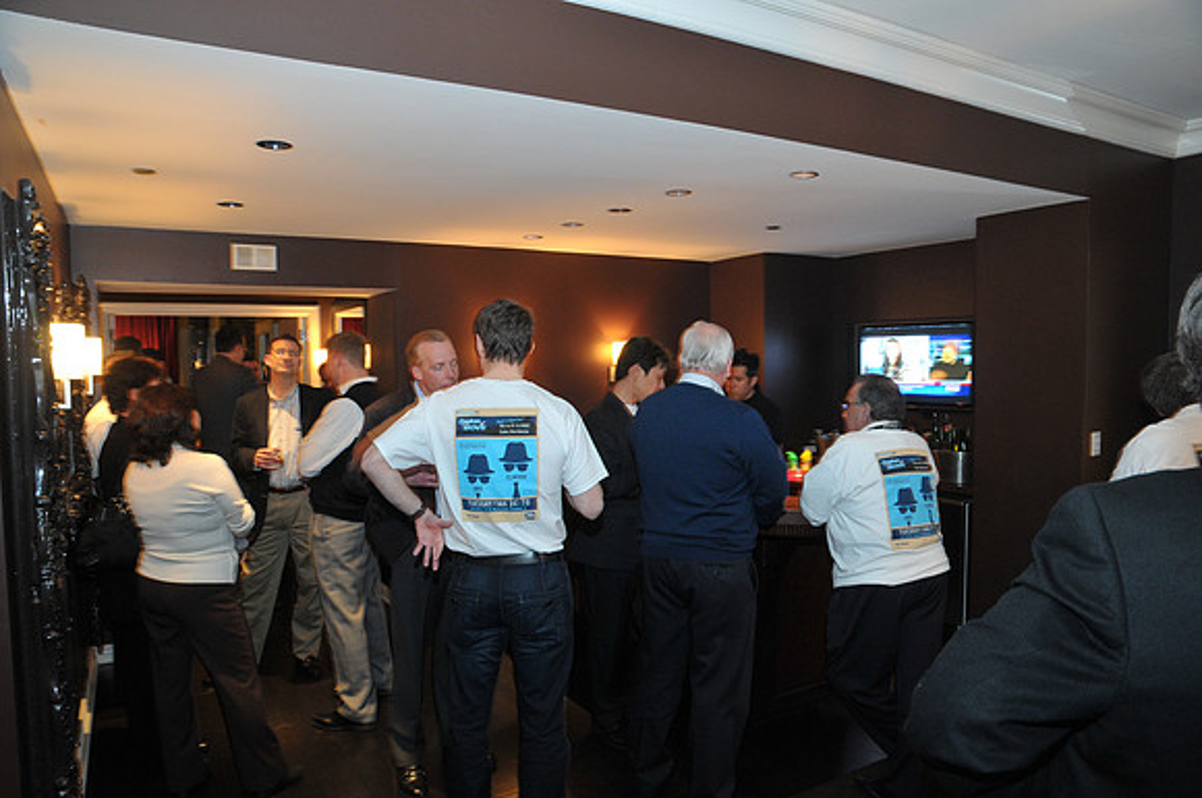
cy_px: 399
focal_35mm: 24
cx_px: 601
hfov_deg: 73.8
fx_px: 800
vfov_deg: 53.0
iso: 640
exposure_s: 1/8
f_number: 5.6
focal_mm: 16
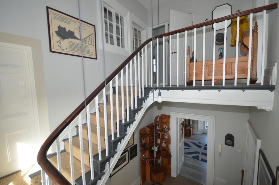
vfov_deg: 77.1
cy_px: 92
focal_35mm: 15
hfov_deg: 100.5
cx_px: 140
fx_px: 116
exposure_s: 1/60
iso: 200
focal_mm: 10
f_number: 4
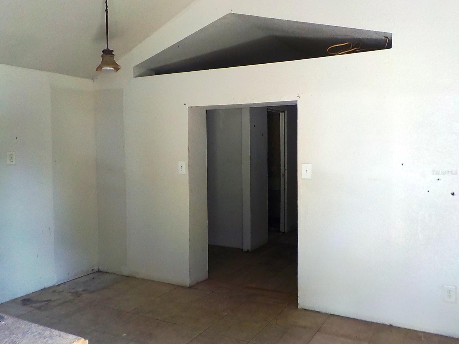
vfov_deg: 46.8
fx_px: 398
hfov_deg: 60.0
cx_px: 230
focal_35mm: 30
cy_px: 172
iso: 220
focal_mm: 4.1
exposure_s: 1/30
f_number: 3.3
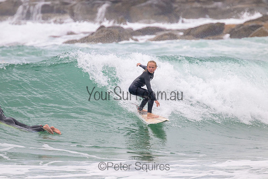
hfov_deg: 2.4
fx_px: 6352
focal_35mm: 853
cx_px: 126
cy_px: 84
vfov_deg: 1.6
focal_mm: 800
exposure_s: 1/1250
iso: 1100
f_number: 11
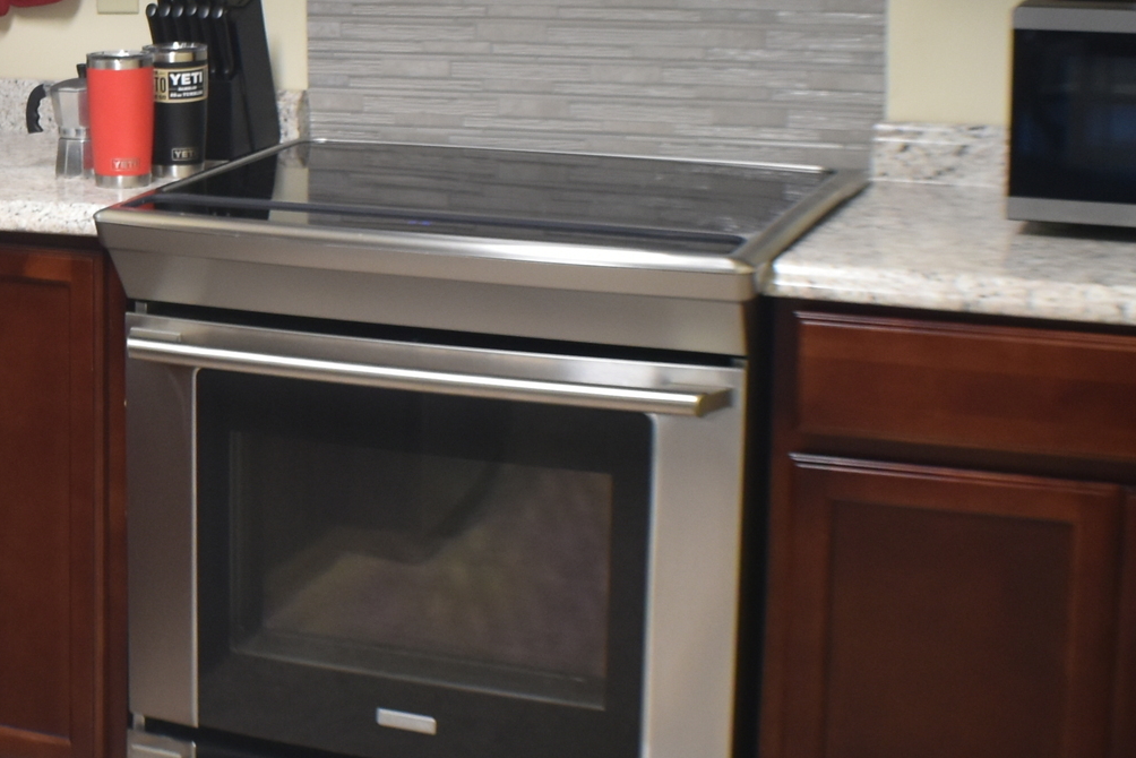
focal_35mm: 106
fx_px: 3331
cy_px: 145
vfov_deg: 12.9
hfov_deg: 18.4
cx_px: -214
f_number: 4
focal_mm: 23
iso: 500
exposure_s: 1/30
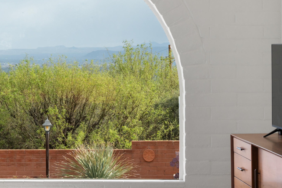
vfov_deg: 10.7
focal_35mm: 128
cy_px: 49
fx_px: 1002
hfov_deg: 15.8
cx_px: 25
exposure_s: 1/25
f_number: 20
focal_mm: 67
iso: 800
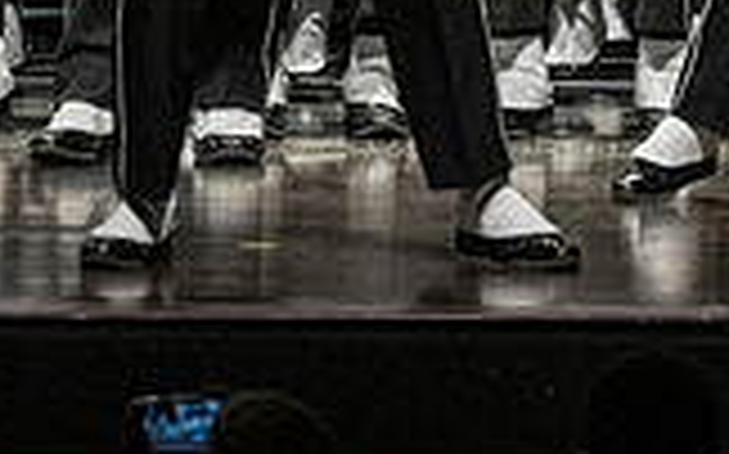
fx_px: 15744
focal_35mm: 793
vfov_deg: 1.7
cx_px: 1174
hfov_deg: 2.6
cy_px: -382
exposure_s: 1/500
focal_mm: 145
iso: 4000
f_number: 4
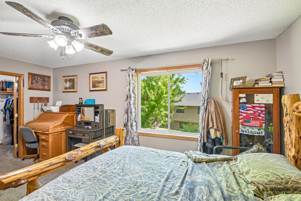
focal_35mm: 15
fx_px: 125
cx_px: 150
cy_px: 100
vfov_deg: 77.3
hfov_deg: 100.4
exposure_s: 1/80
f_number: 6.3
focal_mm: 10
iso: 400
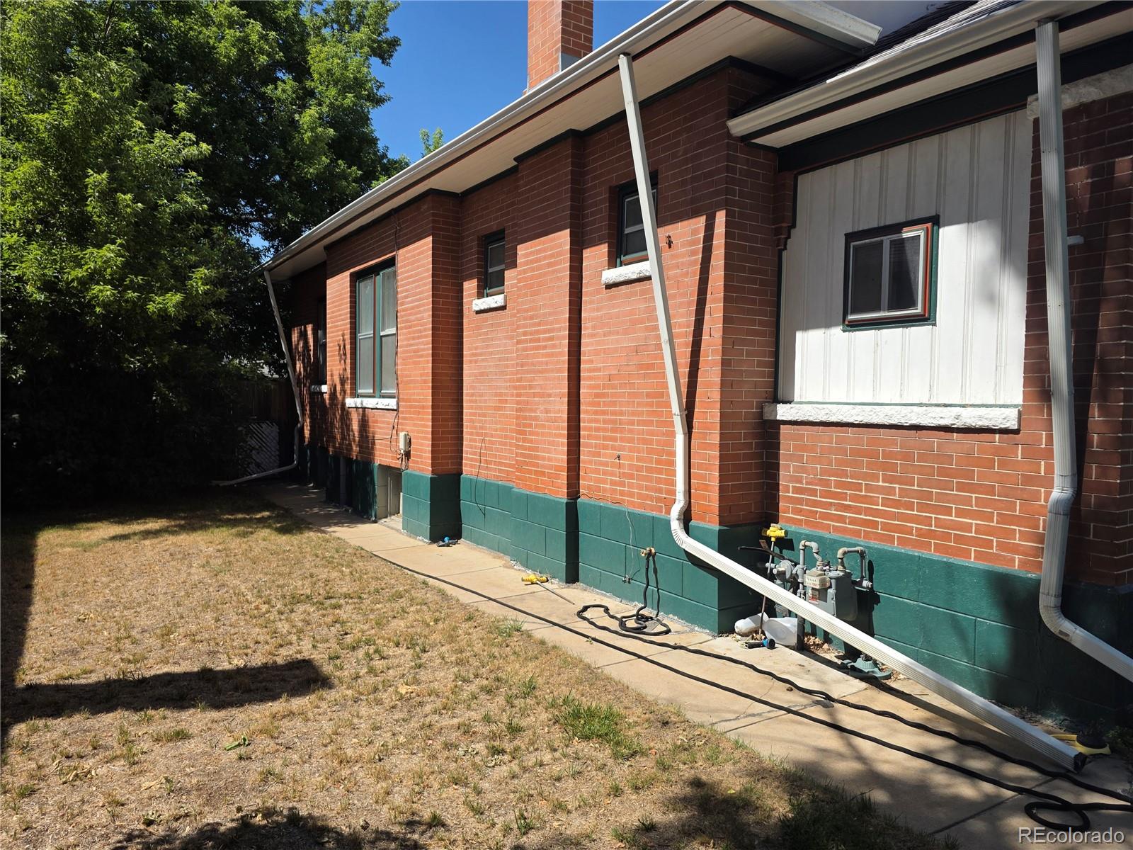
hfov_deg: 73.9
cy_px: 425
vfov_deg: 58.9
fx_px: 753
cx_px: 566
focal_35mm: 23
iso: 80
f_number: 1.7
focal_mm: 6.3
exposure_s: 1/4650
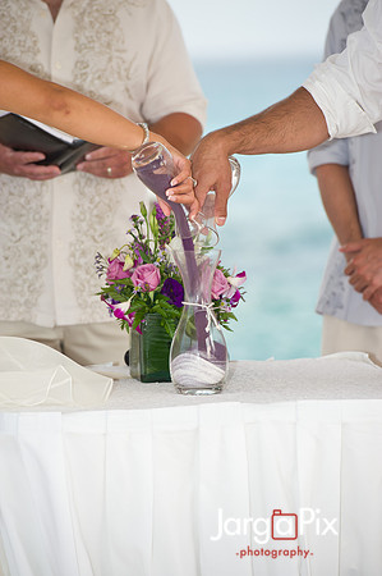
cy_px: 288
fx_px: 3190
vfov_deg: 10.3
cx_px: 191
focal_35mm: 200
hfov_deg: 6.9
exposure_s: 1/125
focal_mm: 200
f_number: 4.5
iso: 200
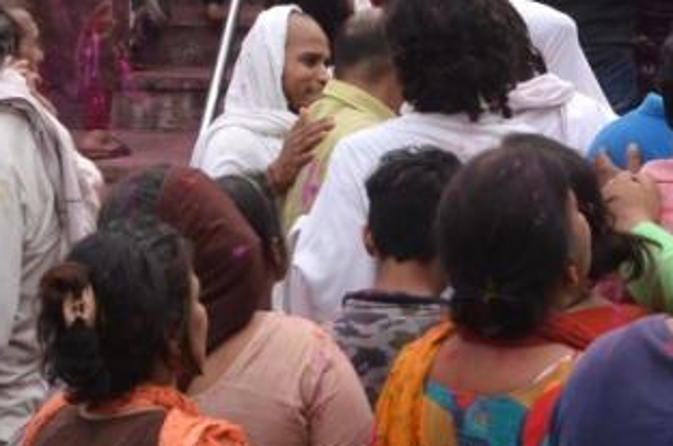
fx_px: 2389
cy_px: -241
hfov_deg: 15.8
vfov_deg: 10.3
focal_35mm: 128
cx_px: 26
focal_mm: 26
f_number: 9
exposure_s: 1/160
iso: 500
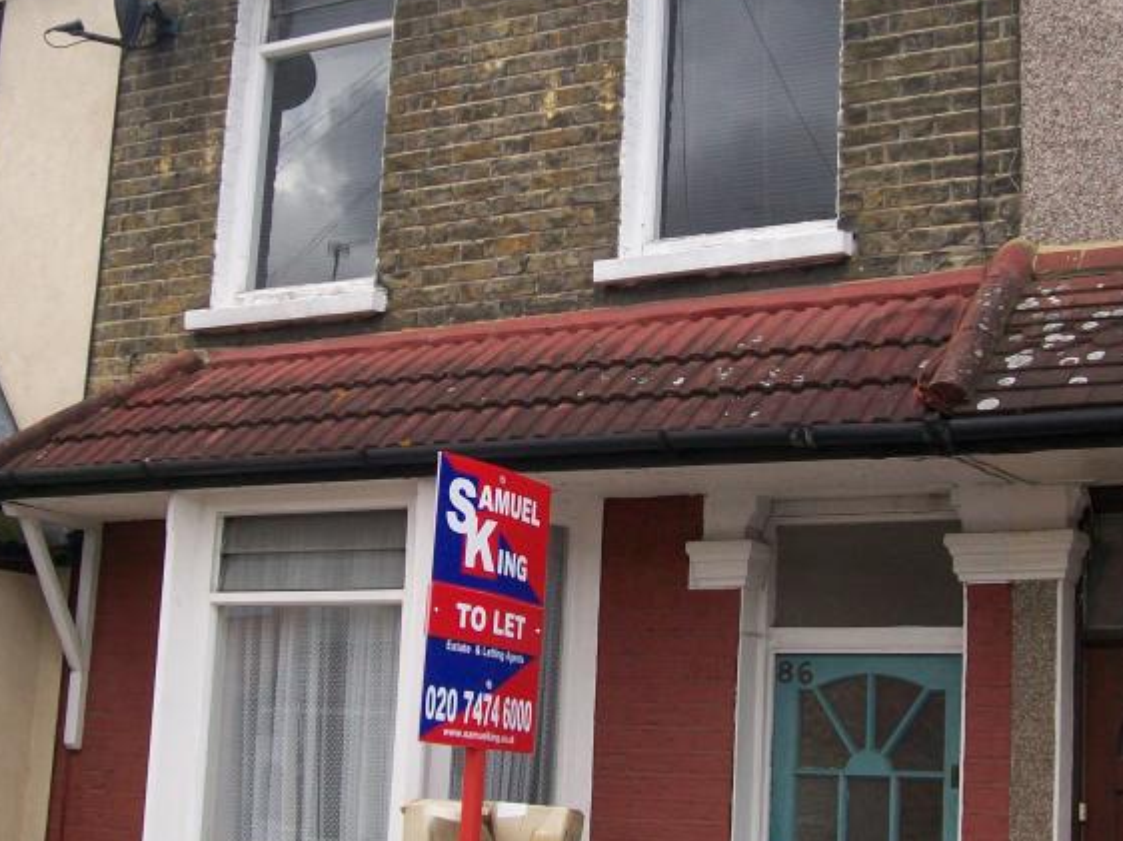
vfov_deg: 23.6
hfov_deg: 31.2
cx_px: 530
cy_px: 384
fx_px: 2011
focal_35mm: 62
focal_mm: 6.1
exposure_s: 1/400
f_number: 2.7
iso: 64
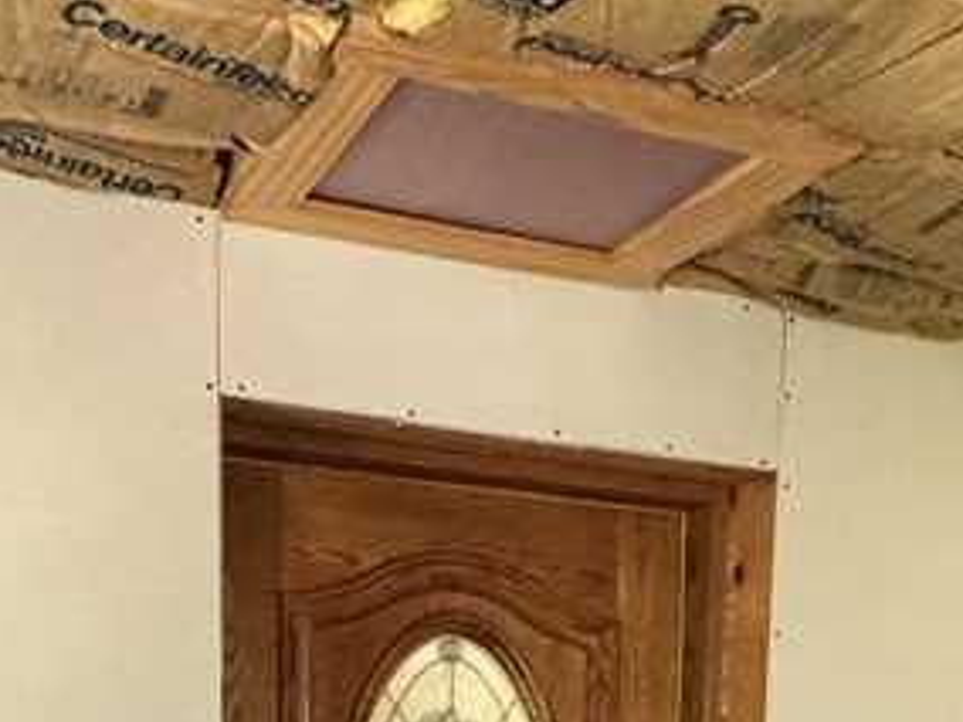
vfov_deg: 19.2
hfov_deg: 30.6
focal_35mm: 63
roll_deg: -1.6
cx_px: 587
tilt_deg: -10.8
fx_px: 1753
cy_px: 1190
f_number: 2.2
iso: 640
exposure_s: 1/60
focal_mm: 2.22
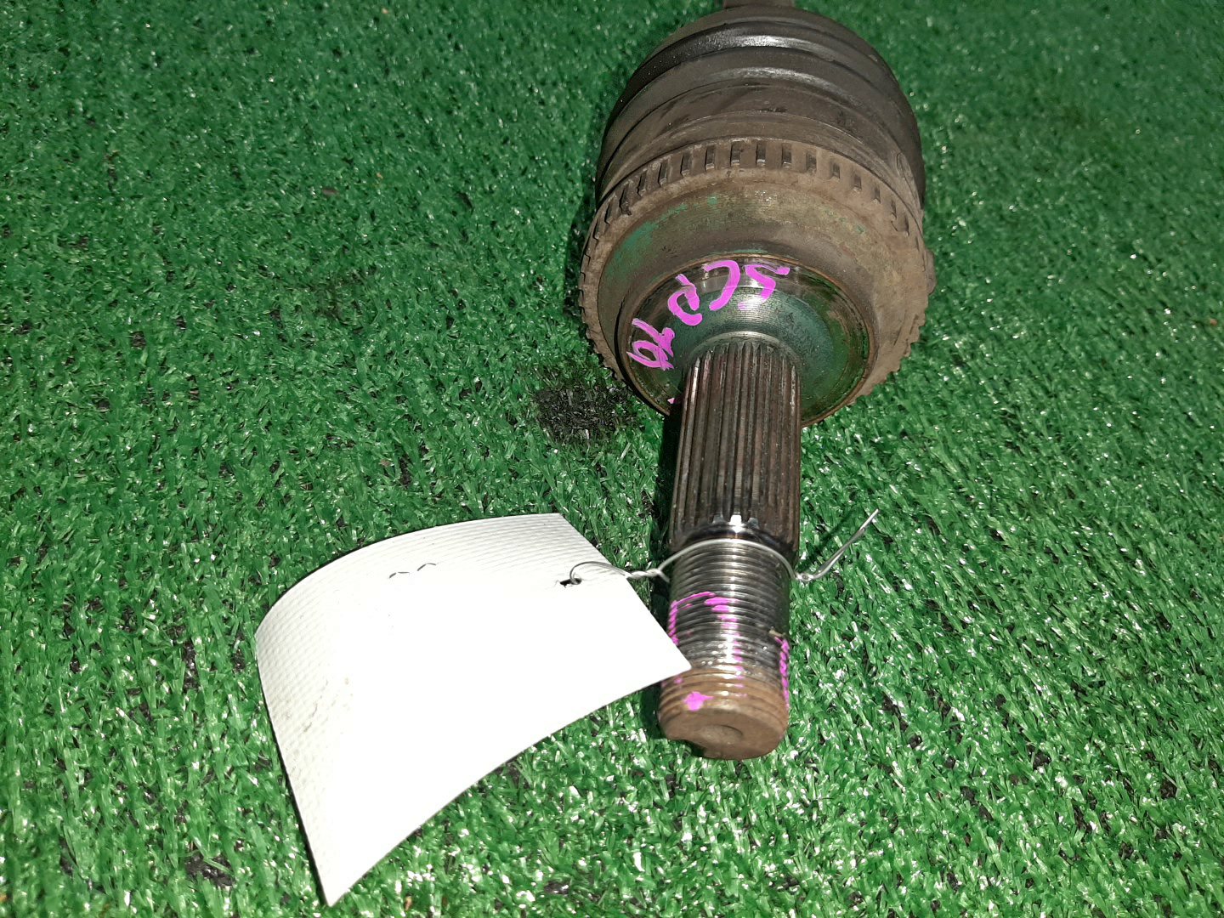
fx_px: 919
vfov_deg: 53.1
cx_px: 612
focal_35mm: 26
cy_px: 459
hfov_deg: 67.3
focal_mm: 3.93
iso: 124
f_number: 1.7
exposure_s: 1/50
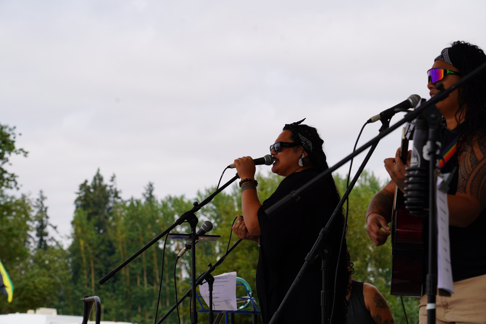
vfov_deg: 13.0
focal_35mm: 105
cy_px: 162
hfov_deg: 19.5
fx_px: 1417
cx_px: 243
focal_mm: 105
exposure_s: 1/250
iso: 100
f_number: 8
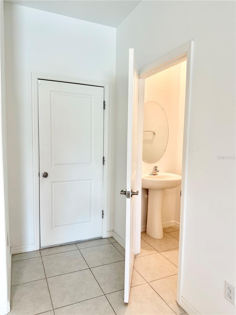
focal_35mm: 24
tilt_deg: -6.6
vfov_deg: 71.6
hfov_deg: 56.8
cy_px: 158
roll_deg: -2.1
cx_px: 118
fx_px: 218
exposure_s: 1/120
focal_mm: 6.76
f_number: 1.78
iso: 125
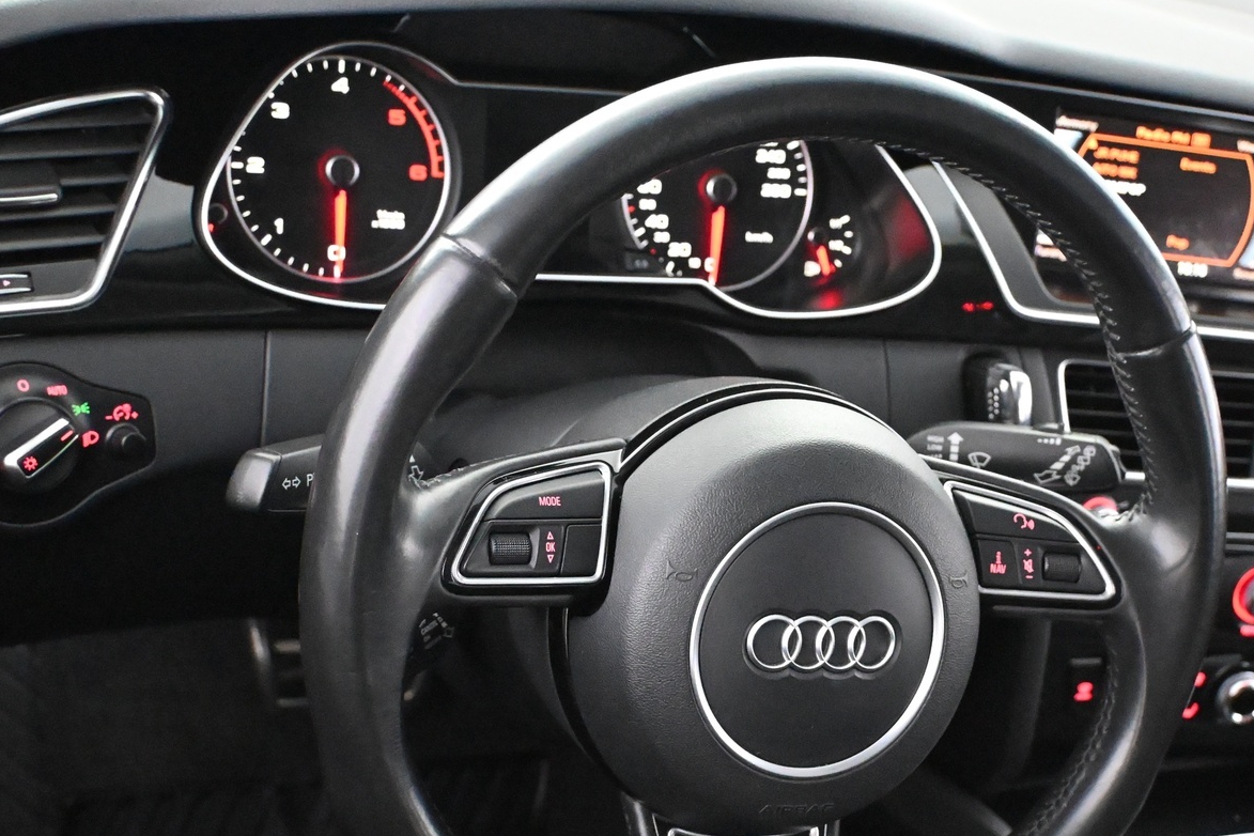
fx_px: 2020
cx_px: 759
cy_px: 555
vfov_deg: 23.3
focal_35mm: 58
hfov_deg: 34.4
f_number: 4.5
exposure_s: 1/50
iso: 12800
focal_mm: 28
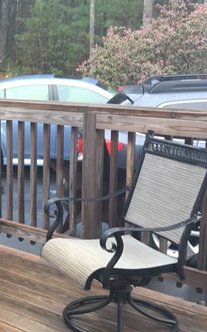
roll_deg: +2.4
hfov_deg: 16.7
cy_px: 195
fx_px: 632
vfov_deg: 29.3
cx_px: -113
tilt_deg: -13.5
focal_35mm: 70
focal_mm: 4.15
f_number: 2.2
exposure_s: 1/60
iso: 25
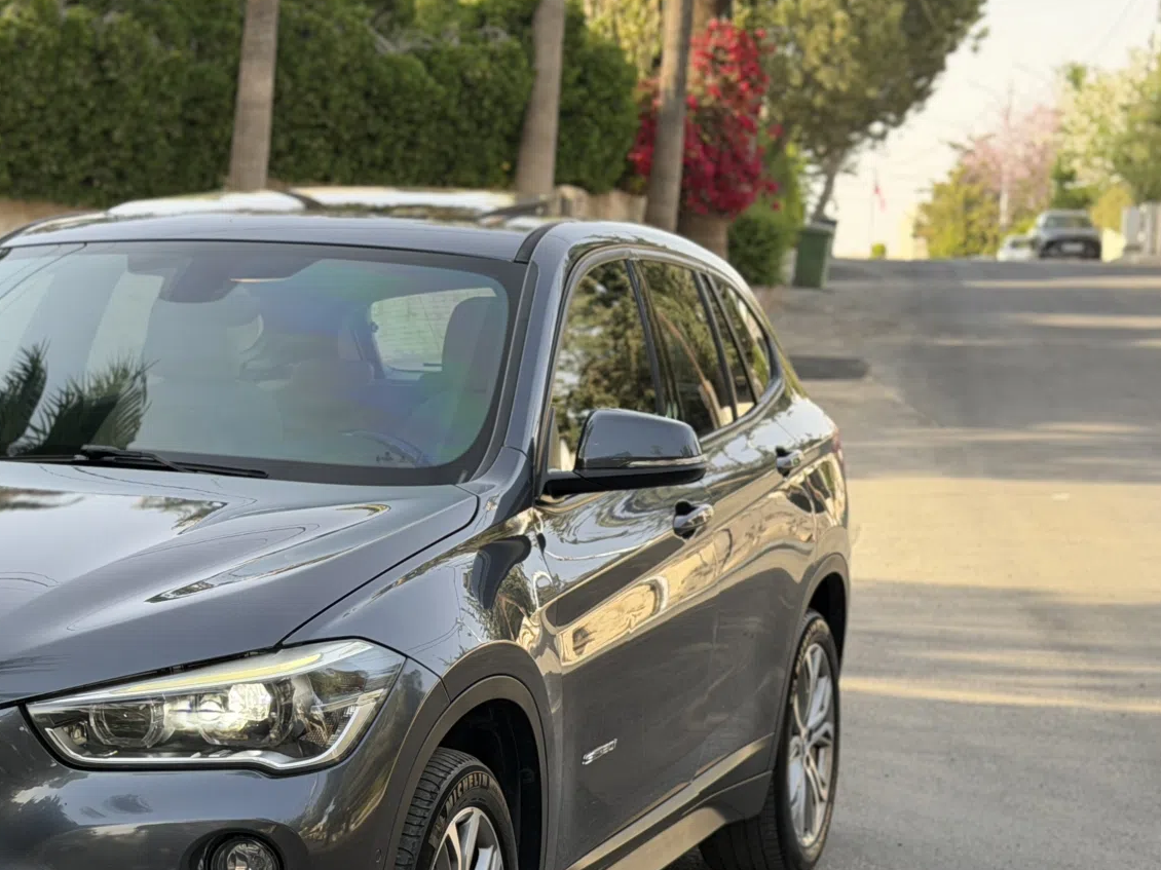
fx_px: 2917
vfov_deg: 16.9
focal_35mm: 87
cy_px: 584
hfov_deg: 22.0
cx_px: 137
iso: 80
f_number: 1.78
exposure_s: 1/472
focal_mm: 6.76
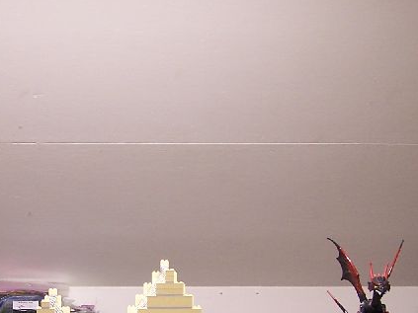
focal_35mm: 92
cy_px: 329
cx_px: 135
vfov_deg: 15.7
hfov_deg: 21.2
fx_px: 1111
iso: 80
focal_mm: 6.3
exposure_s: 1/6
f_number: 2.8
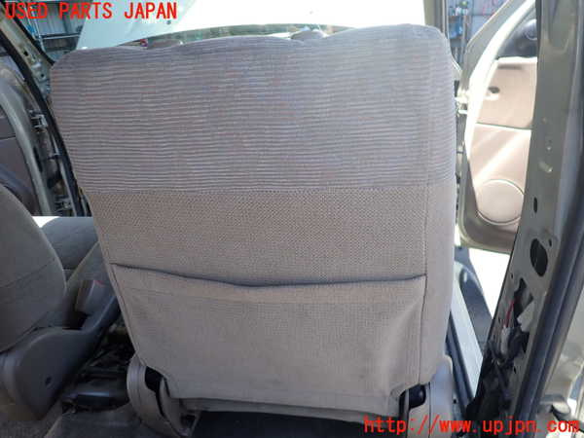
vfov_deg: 54.9
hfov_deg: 69.4
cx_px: 292
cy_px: 219
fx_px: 422
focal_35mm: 25
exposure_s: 1/250
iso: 100
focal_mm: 4.5
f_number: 2
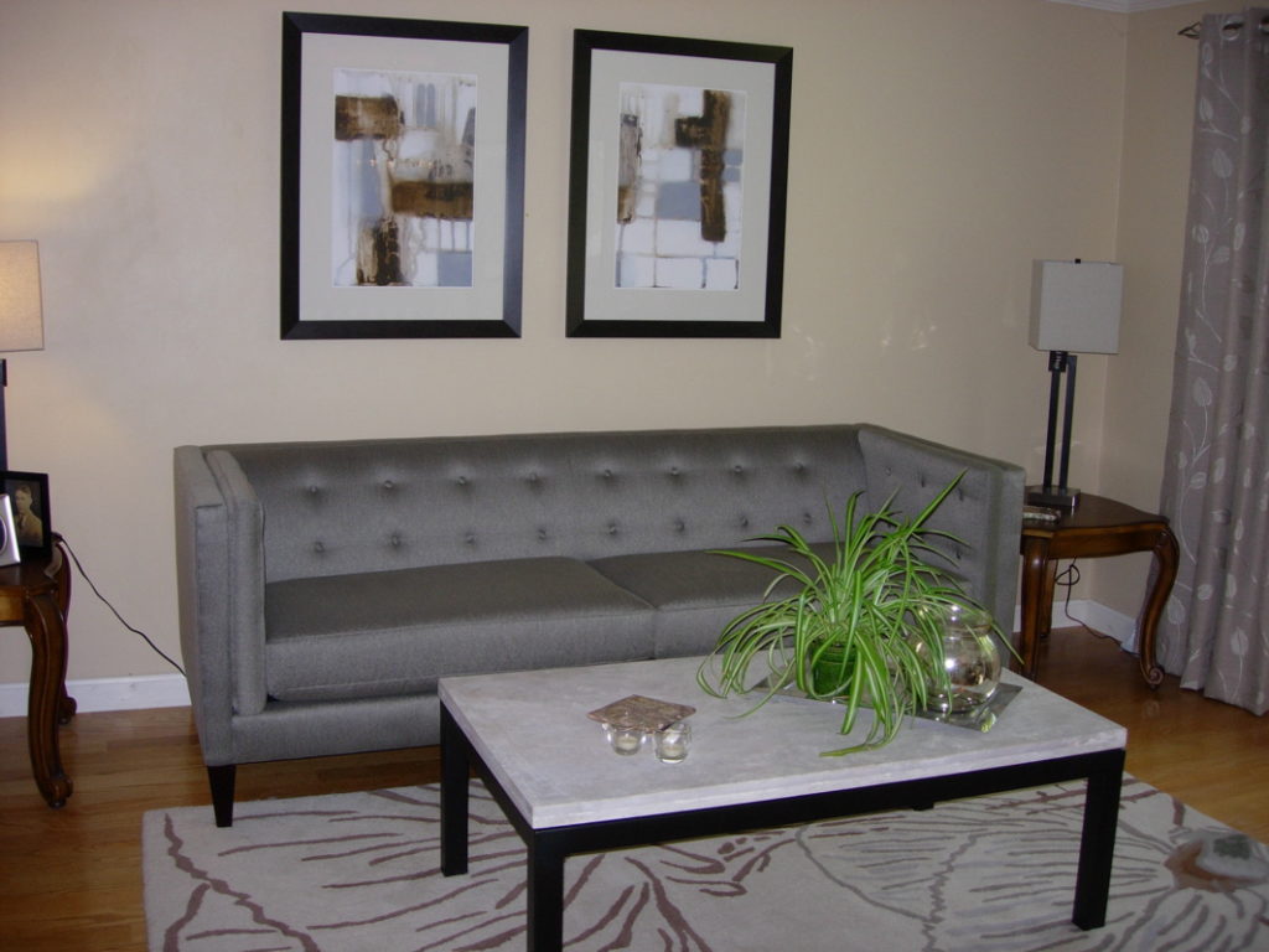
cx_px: 634
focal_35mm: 38
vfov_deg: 37.7
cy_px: 476
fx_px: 1393
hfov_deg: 49.0
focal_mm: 7.8
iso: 79
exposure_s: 1/64
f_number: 2.8
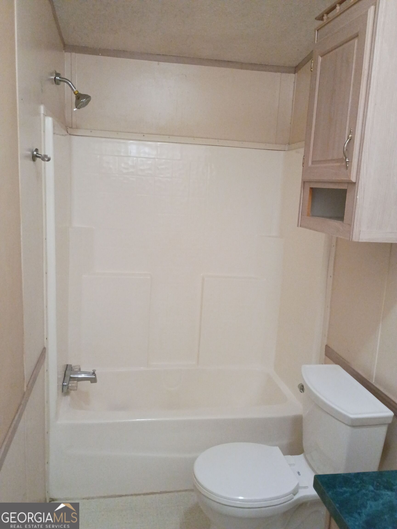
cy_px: 264
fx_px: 443
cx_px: 198
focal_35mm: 29
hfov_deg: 48.2
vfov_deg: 61.7
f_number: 1.8
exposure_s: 1/30
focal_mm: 4.27
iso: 1496
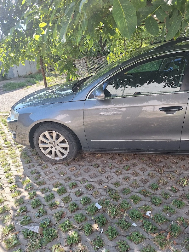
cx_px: 94
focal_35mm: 23
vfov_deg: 73.9
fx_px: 167
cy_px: 126
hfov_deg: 58.9
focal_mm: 5.54
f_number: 1.8
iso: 40
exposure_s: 1/500
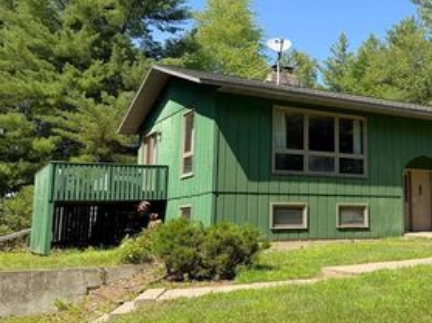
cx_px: 351
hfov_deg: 41.8
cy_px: 132
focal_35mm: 43
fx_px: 536
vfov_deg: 33.5
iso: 80
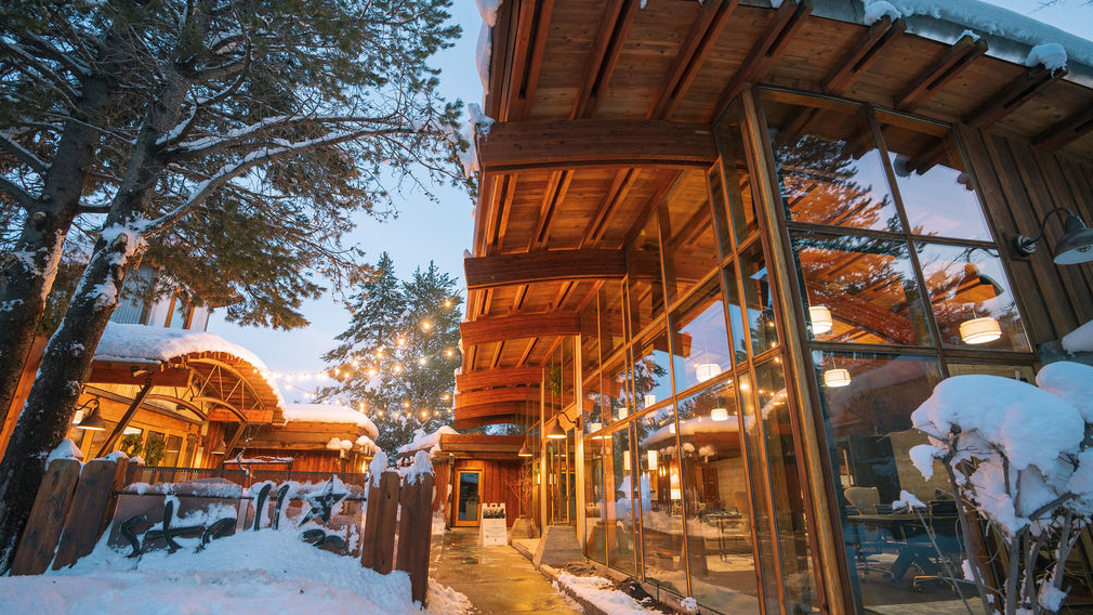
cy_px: 313
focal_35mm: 17
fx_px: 493
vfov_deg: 63.9
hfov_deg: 95.9
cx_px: 546
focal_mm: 16
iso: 500
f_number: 2.8
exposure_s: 1/30
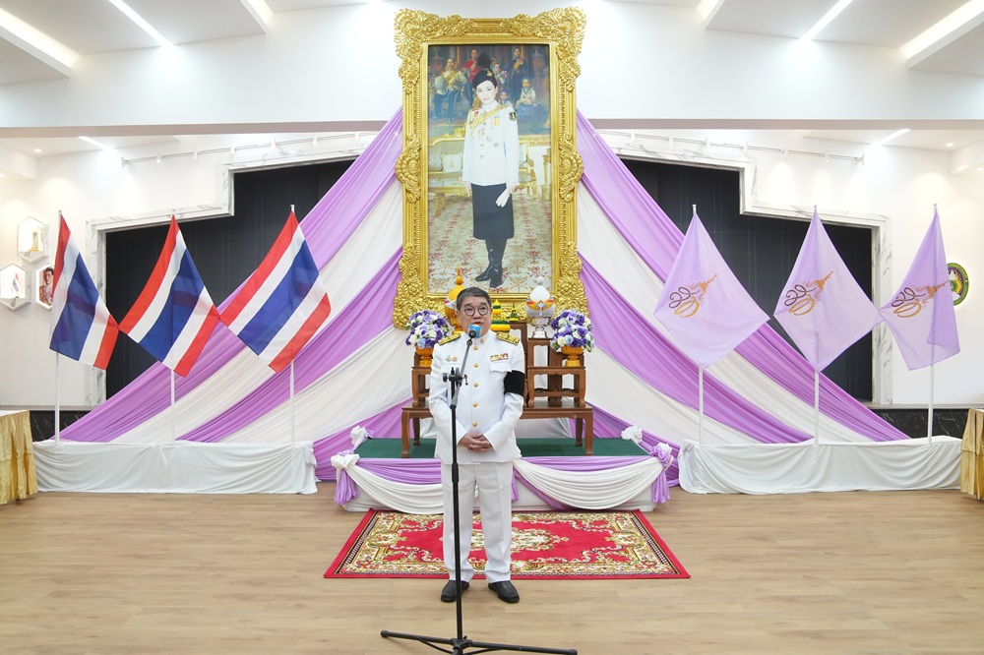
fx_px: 656
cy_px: 328
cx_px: 492
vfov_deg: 53.1
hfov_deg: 73.8
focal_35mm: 24
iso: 3200
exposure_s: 1/320
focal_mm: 24
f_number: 3.2
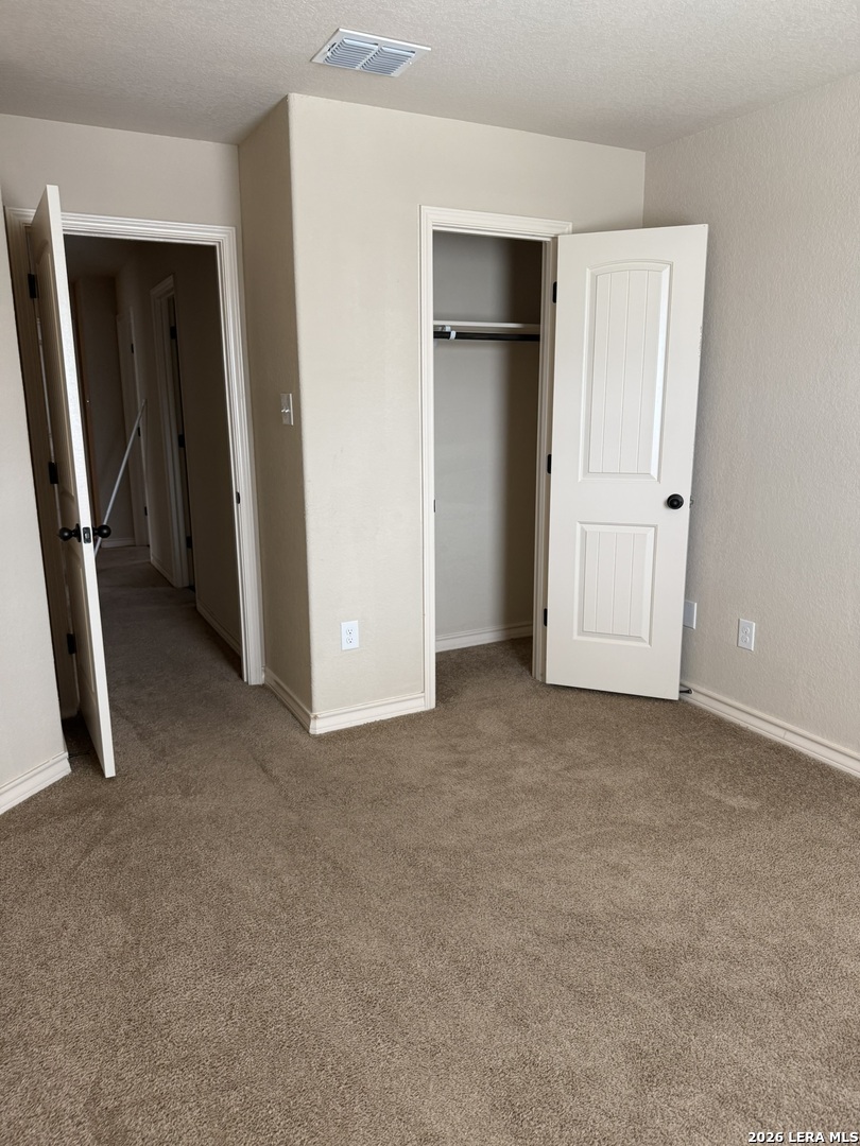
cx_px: 430
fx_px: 795
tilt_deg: -13.5
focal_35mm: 24
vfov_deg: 71.6
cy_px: 573
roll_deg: +0.1
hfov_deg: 56.8
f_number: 1.78
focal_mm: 6.76
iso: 200
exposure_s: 1/86
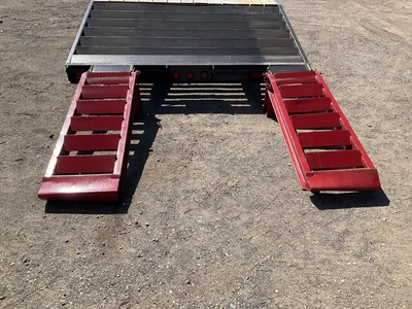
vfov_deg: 48.2
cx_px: 206
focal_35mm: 29
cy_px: 154
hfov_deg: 61.7
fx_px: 345
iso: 25
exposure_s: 1/1534
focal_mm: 3
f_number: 1.8
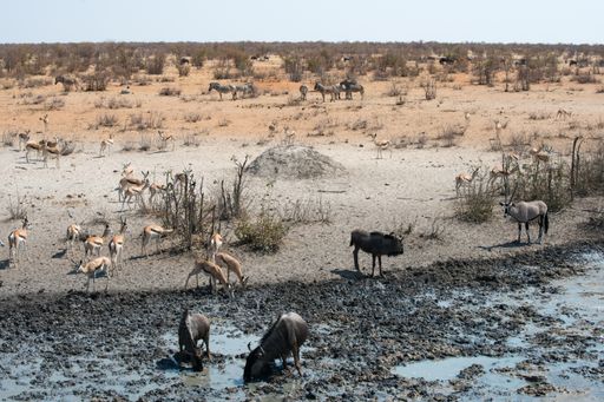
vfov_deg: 19.4
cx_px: 302
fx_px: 1174
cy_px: 201
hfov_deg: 28.9
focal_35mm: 70
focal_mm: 70
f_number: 13
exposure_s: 1/1600
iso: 800
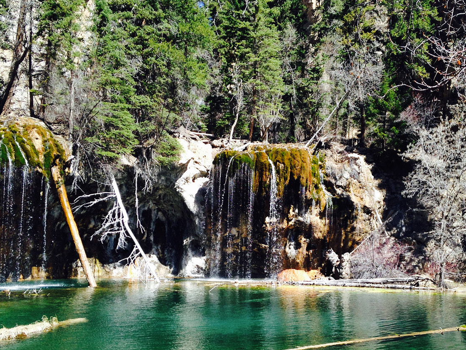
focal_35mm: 47
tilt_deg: +0.2
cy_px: 226
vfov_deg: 30.7
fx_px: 633
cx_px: 260
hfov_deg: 40.4
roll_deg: -2.0
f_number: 2.4
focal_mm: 4.12
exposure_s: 1/653
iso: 50
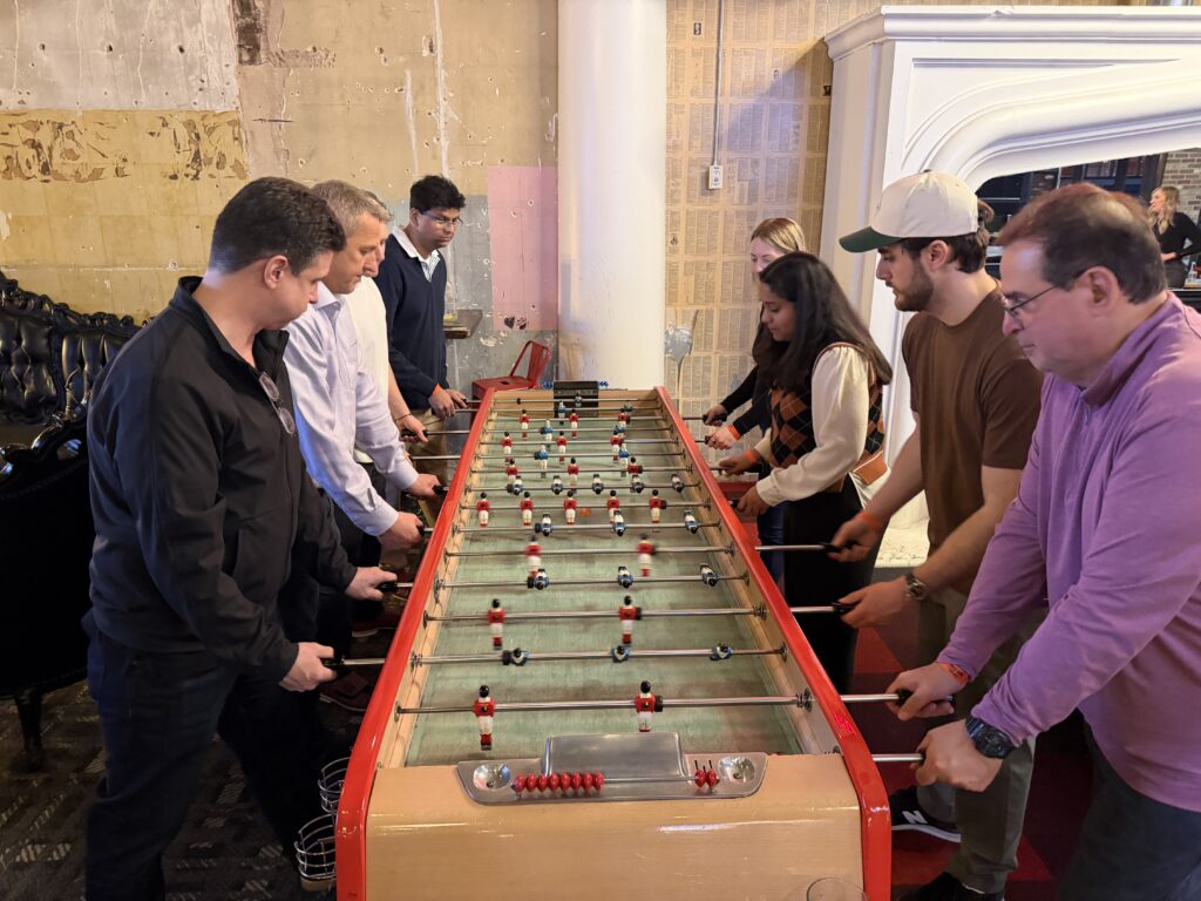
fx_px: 833
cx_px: 600
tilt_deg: -17.0
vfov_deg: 56.8
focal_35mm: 24
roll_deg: +0.8
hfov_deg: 71.6
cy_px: 450
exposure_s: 1/30
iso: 800
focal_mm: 6.76
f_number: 1.78
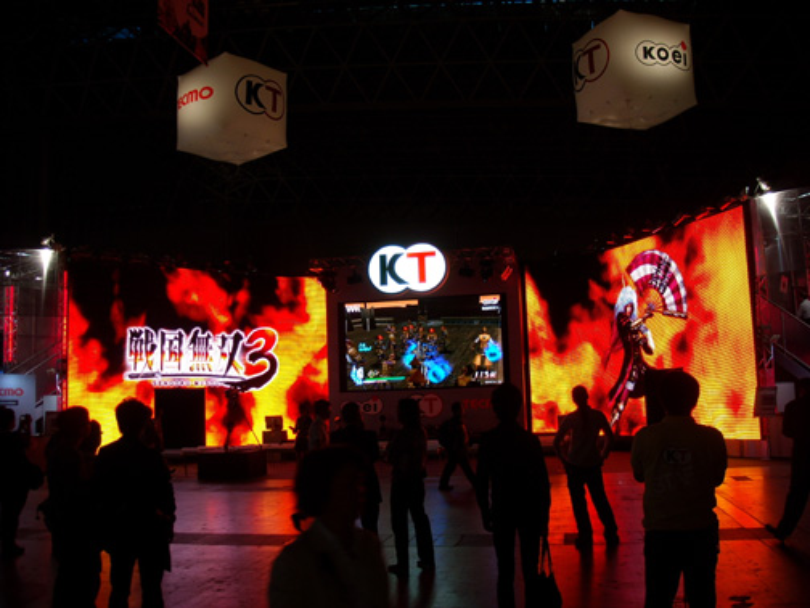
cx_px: 405
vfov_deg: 40.7
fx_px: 819
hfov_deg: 52.6
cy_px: 304
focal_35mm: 35
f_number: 2.8
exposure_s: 1/31
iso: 64
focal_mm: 5.7
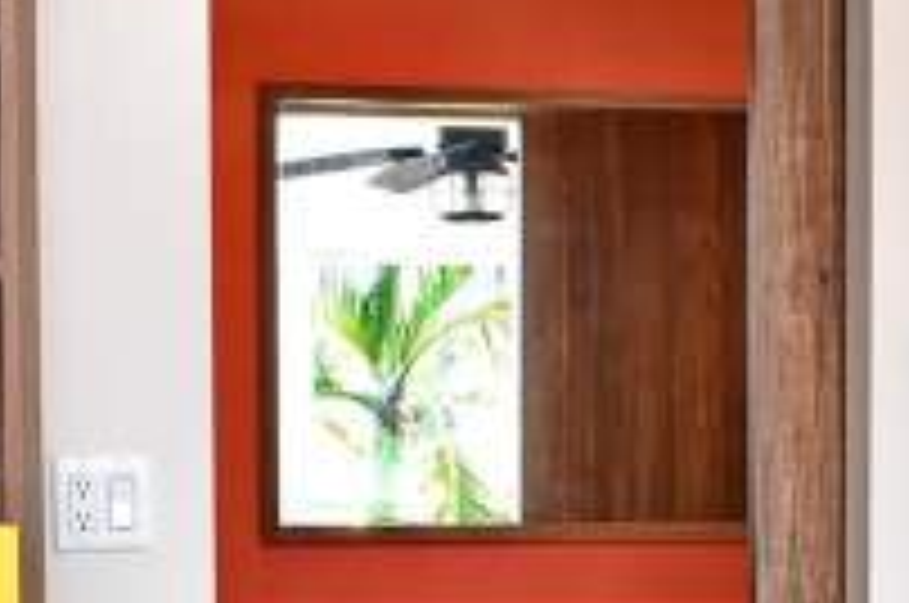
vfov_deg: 12.5
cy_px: 727
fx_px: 2697
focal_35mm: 107
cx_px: 670
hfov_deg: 19.0
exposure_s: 1/100
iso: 800
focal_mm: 18
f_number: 5
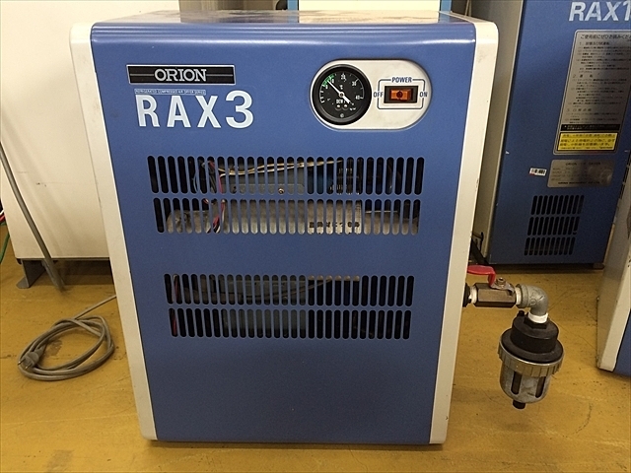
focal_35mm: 29
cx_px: 316
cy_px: 236
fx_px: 529
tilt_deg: -24.5
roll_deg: +1.7
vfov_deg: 48.2
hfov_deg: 61.7
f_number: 2.2
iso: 64
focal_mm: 4.15
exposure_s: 1/30
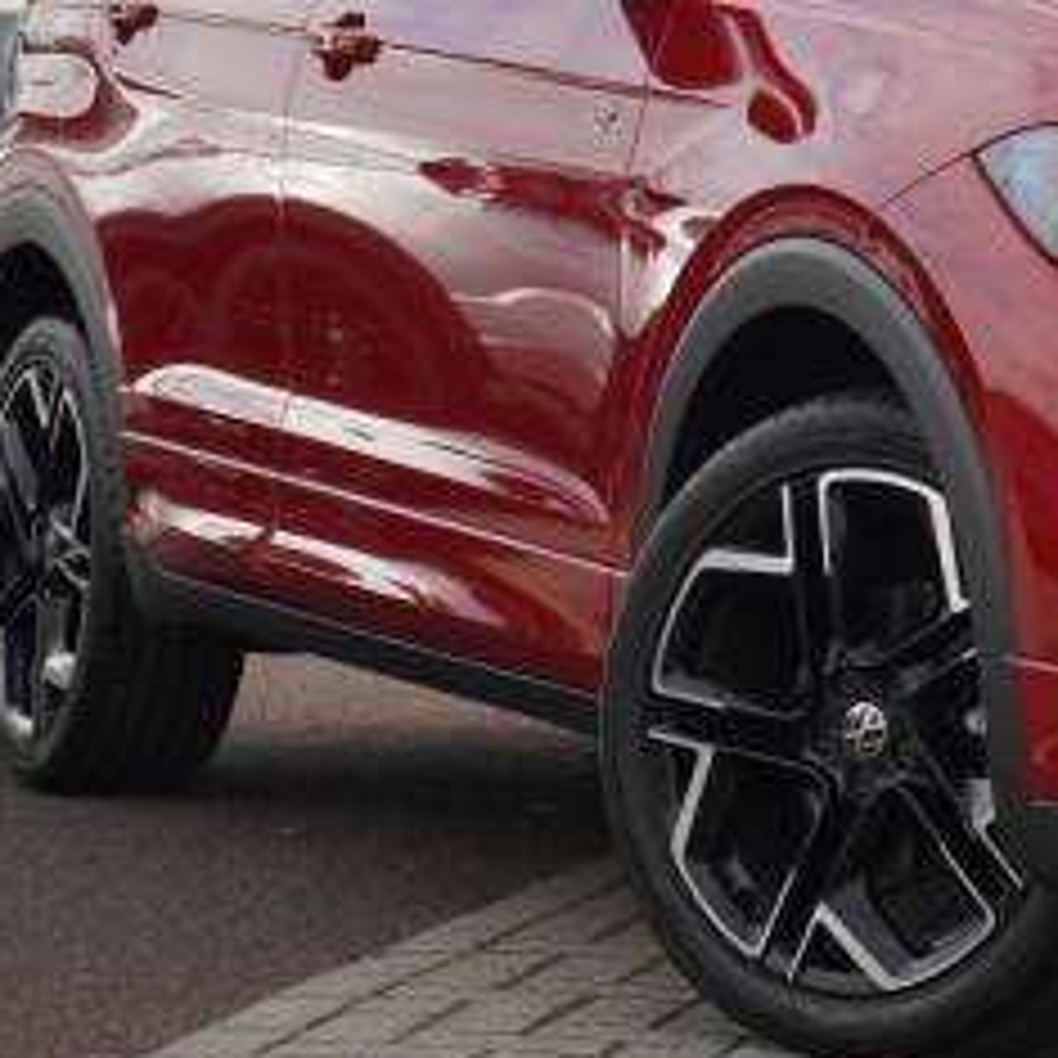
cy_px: 275
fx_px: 5884
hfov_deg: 10.1
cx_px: 1279
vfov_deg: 10.3
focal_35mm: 170
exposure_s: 1/250
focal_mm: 49
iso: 200
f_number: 5.6
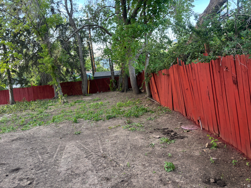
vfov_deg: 53.1
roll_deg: +2.9
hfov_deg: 67.3
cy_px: 94
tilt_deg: -8.9
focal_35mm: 26
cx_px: 126
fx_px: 189
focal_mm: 5.96
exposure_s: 1/83
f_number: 1.6
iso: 125
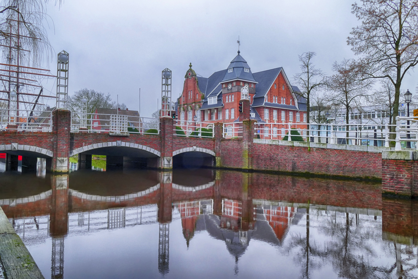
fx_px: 337
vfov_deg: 45.0
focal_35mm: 29
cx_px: 209
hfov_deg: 63.7
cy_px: 140
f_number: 6.3
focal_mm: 10.6
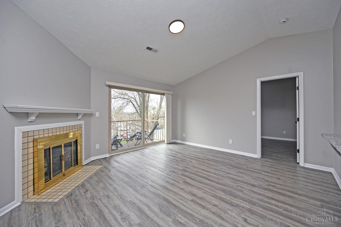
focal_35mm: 14
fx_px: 133
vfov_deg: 81.2
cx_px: 170
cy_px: 114
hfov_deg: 104.3
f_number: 5.6
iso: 200
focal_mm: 14
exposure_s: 1/125
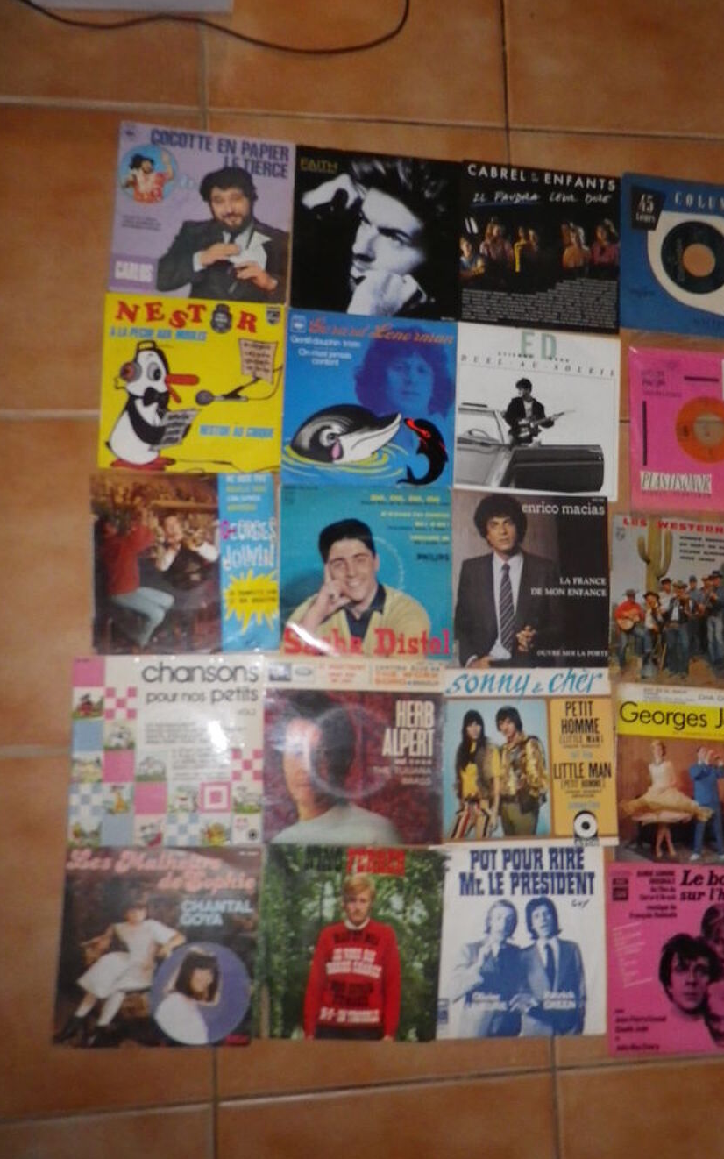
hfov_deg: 40.6
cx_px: 387
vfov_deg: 61.2
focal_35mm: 31
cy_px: 581
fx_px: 979
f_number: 3.7
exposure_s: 1/50
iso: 400
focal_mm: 5.2
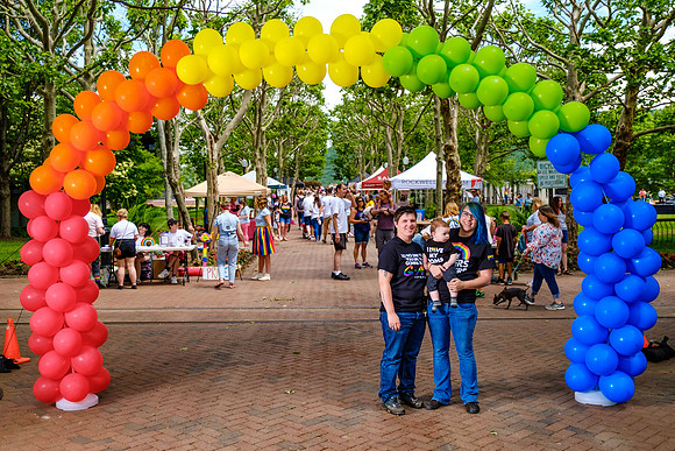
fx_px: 721
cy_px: 222
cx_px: 321
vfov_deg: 34.7
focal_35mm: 38
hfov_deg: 50.1
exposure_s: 1/1800
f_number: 2.8
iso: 400
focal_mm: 23.4
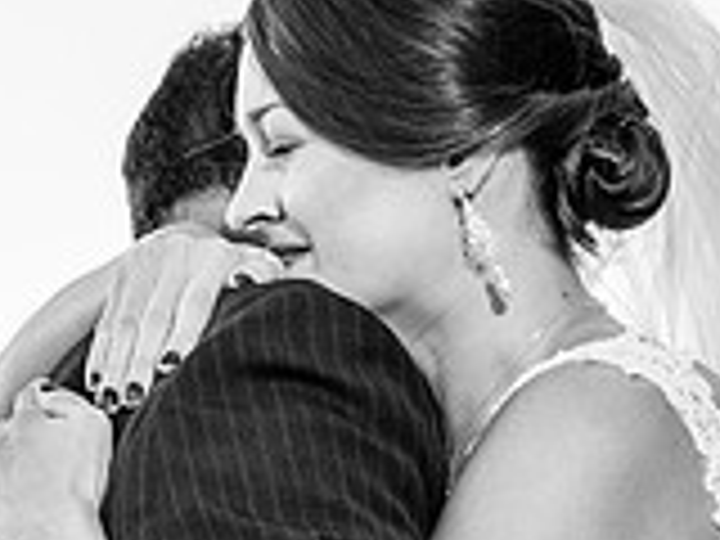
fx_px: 3162
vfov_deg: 9.6
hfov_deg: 13.0
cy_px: 725
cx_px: 375
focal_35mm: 152
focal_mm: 35
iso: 400
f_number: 5.6
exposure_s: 1/200
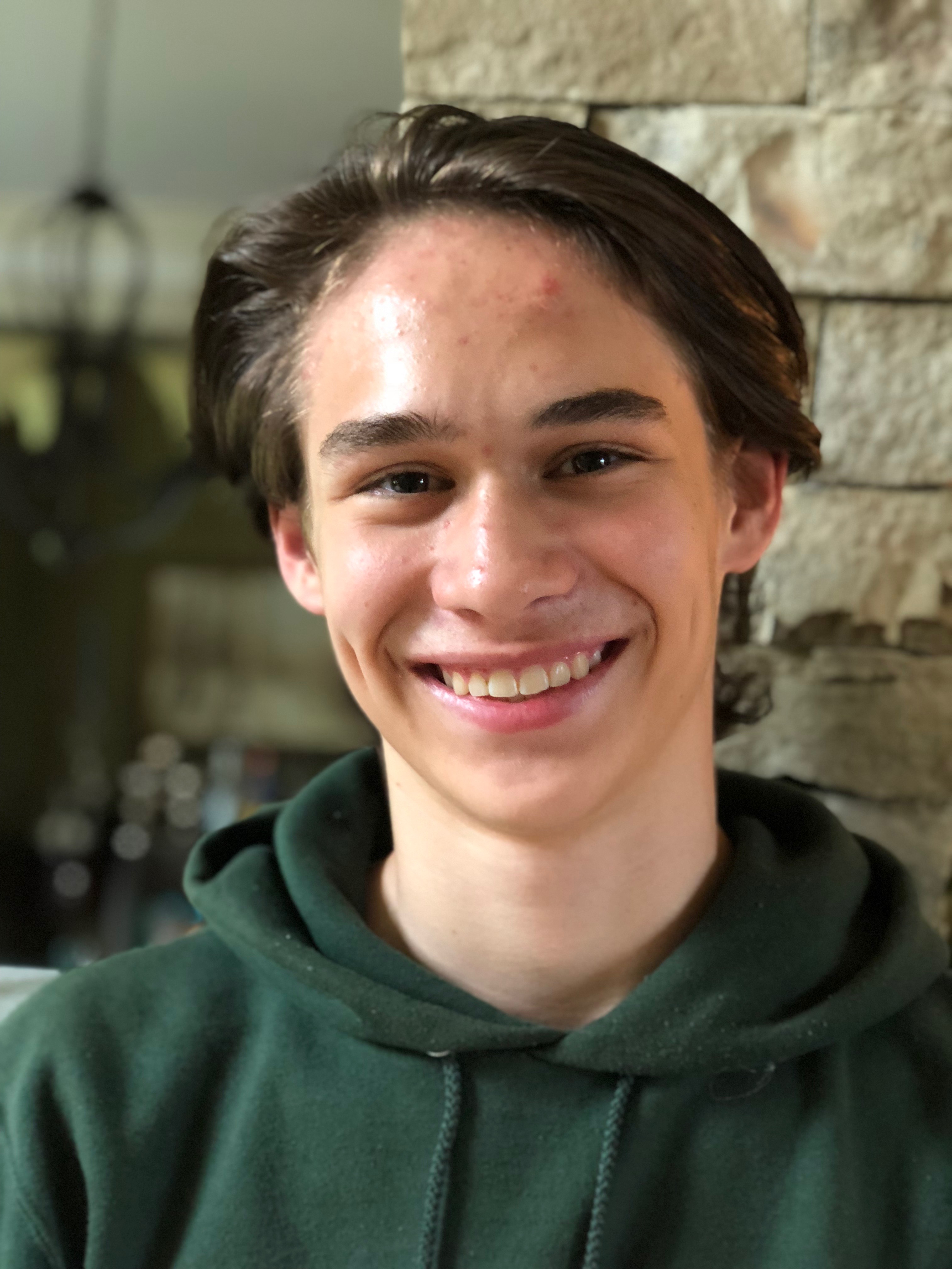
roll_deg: -3.2
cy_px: 634
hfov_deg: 28.0
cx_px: 476
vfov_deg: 36.8
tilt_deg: +0.8
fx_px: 1907
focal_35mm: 52
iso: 160
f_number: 2.4
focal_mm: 6
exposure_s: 1/15
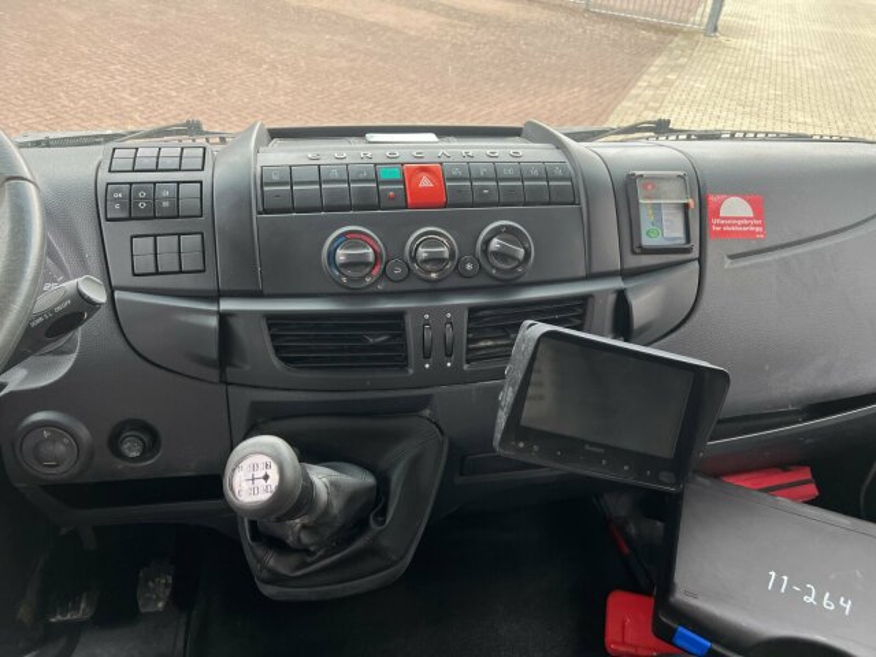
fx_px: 658
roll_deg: -3.9
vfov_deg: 53.1
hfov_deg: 67.3
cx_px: 438
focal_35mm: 26
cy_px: 328
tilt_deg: -36.8
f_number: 1.5
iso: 80
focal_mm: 5.7
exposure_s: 1/121
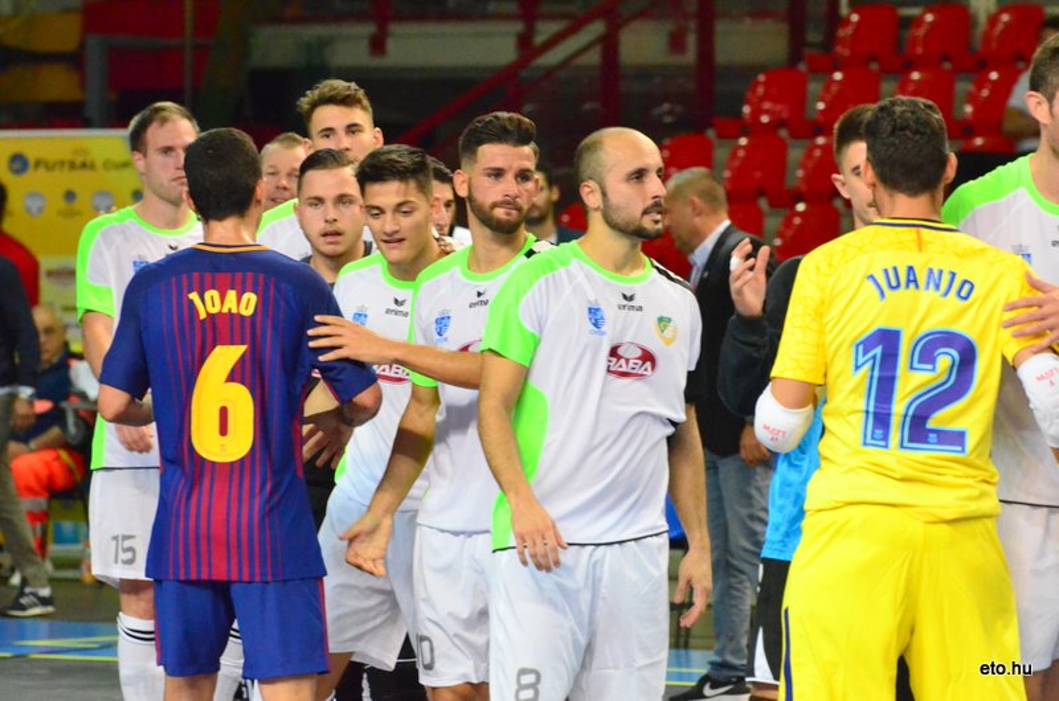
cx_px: 530
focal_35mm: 270
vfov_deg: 5.1
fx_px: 7927
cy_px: 350
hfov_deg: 7.6
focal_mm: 180
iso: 6400
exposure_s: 1/400
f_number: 6.3
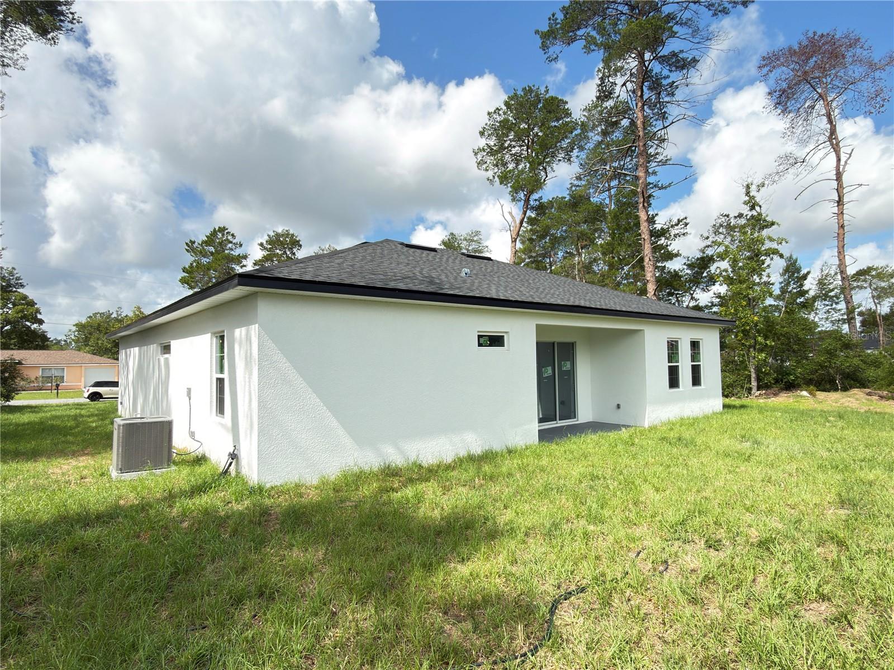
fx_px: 491
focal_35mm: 19
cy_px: 335
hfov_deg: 84.7
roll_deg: +0.5
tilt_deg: +3.7
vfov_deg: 68.7
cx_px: 447
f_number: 2.2
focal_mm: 2.22
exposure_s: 1/339
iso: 25
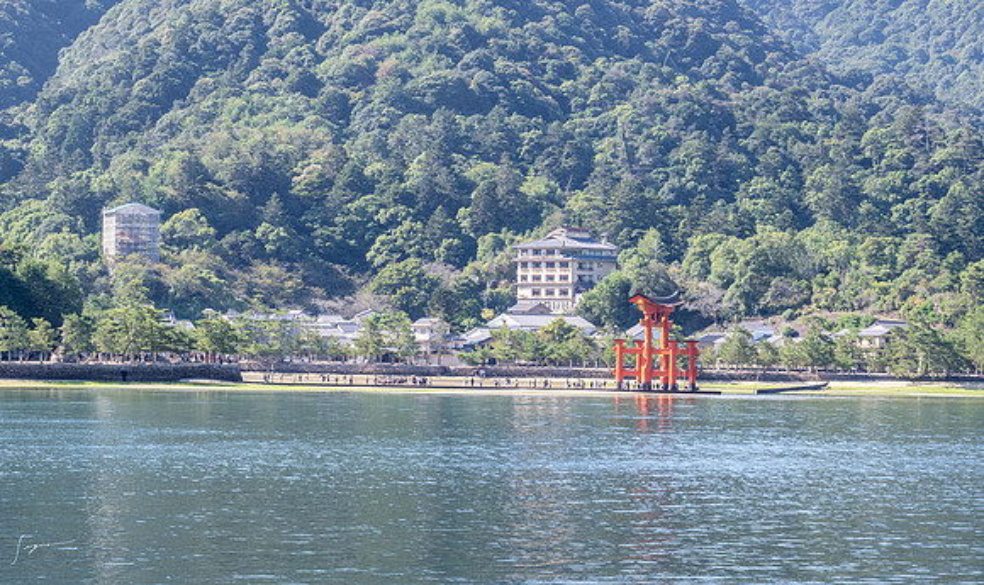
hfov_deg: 16.2
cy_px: 179
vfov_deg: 9.7
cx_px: 298
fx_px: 3438
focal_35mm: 130
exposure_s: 1/500
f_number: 8
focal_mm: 70
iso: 640
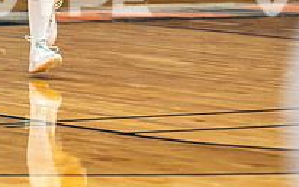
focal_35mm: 403
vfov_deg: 3.2
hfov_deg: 5.2
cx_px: 88
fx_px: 3286
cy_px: -155
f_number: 2.8
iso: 4000
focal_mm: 115
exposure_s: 1/800
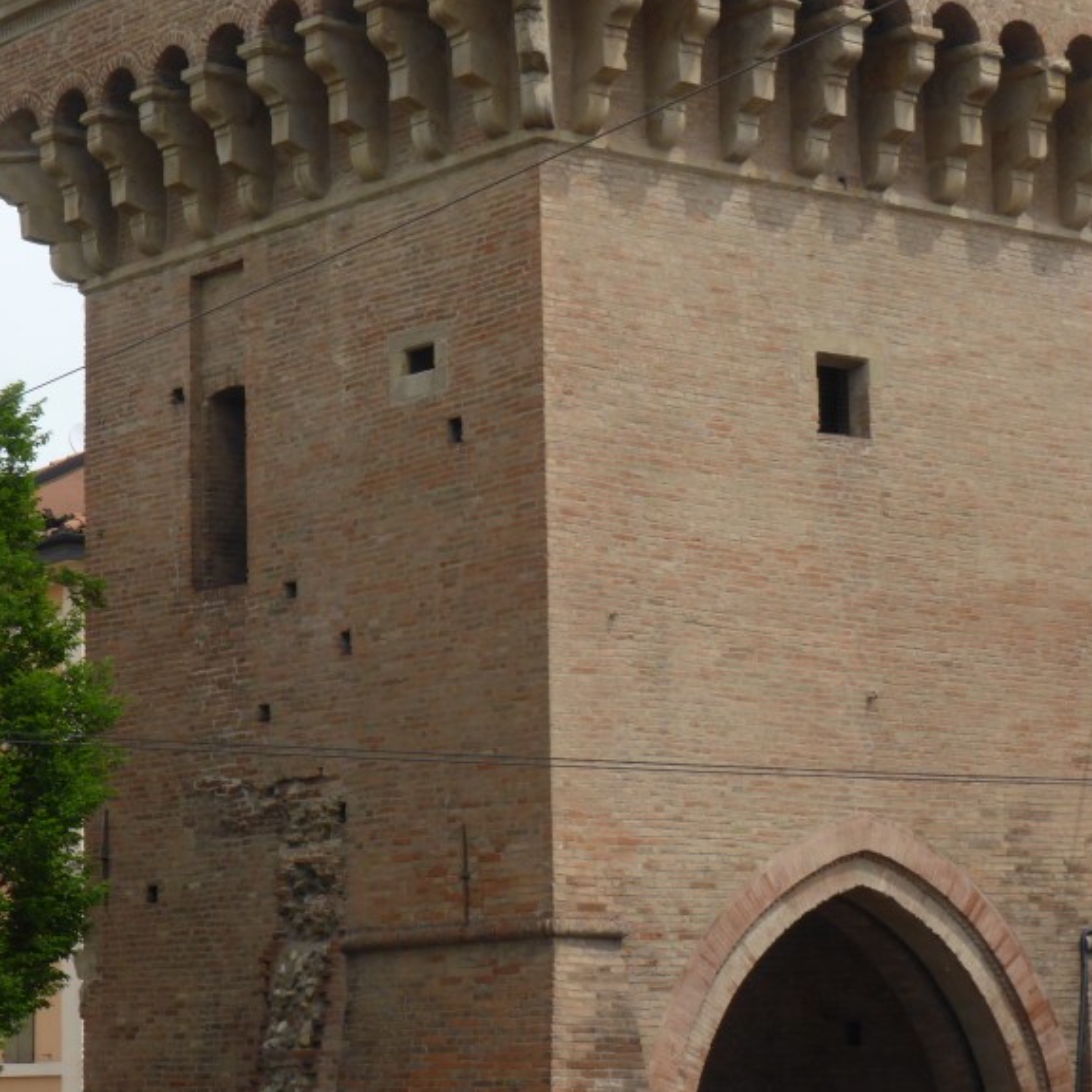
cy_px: 544
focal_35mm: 100
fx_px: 3569
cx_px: 441
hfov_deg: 17.4
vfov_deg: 17.4
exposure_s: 1/500
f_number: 4.7
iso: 100
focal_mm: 10.3
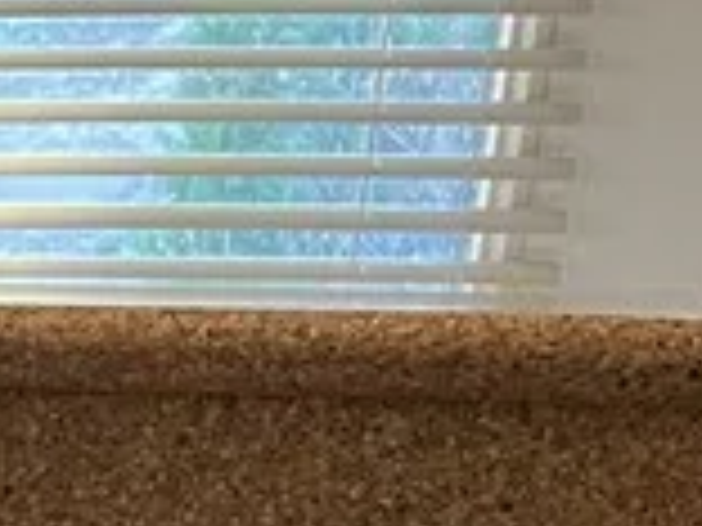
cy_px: 1200
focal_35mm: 171
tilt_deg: -17.0
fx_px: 3468
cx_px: -1485
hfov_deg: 9.1
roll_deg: +0.0
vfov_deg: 8.1
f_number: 1.6
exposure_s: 1/60
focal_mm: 5.1
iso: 400
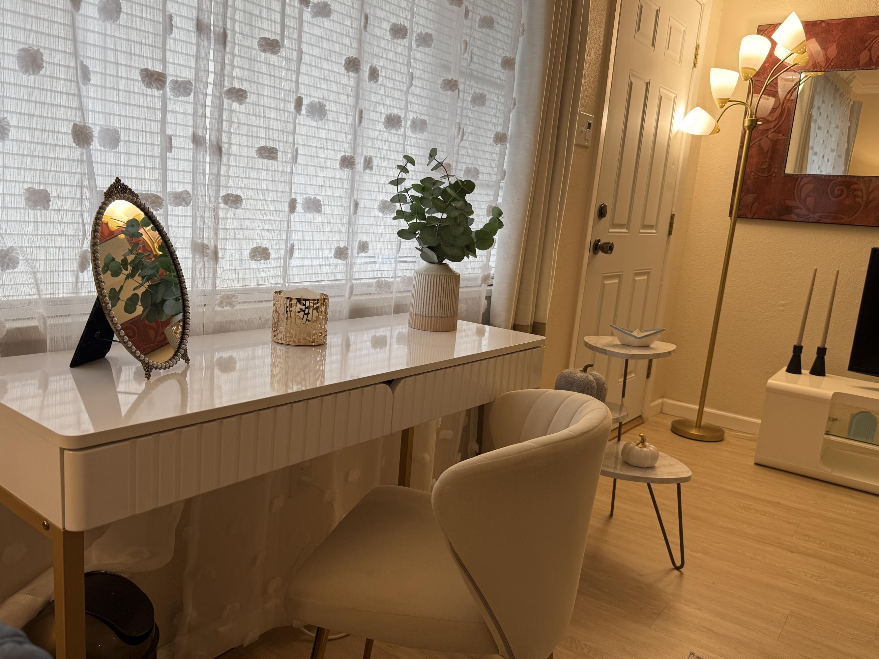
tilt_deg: -10.6
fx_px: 686
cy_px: 341
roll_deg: -4.4
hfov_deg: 65.3
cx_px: 420
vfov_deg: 51.3
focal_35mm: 27
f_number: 1.78
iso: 100
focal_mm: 6.76
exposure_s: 1/120
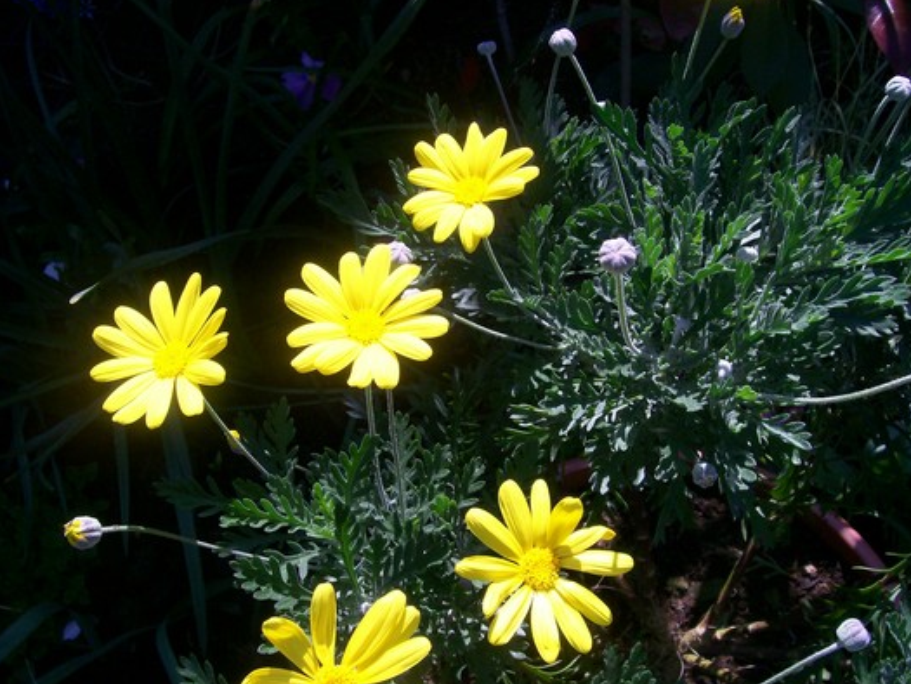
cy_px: 341
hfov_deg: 50.1
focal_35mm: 37
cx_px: 451
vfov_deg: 38.7
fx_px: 974
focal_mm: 6
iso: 80
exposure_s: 1/387
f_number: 4.8
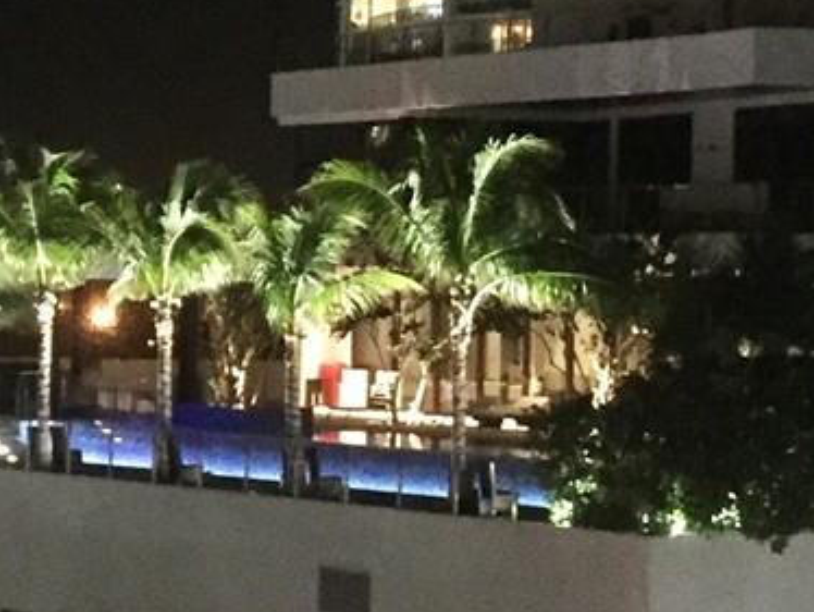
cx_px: -559
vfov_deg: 12.0
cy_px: 246
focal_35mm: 124
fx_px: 2918
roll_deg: -2.1
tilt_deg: -0.1
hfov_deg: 14.4
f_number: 2.2
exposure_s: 1/15
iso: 640
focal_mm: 4.15
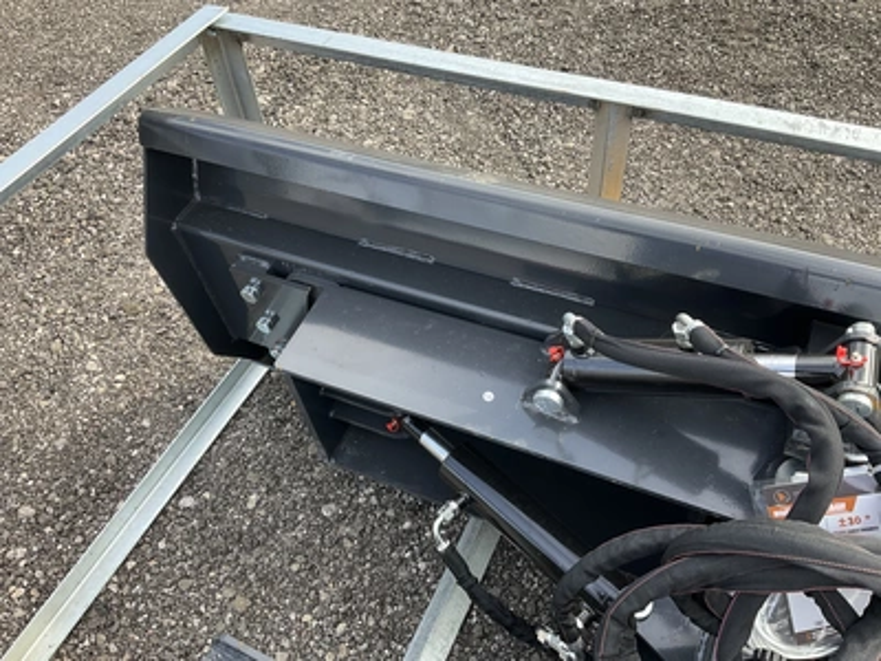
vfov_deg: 48.2
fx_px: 738
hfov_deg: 61.7
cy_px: 330
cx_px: 440
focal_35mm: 29
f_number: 1.8
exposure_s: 1/192
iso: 20
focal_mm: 3
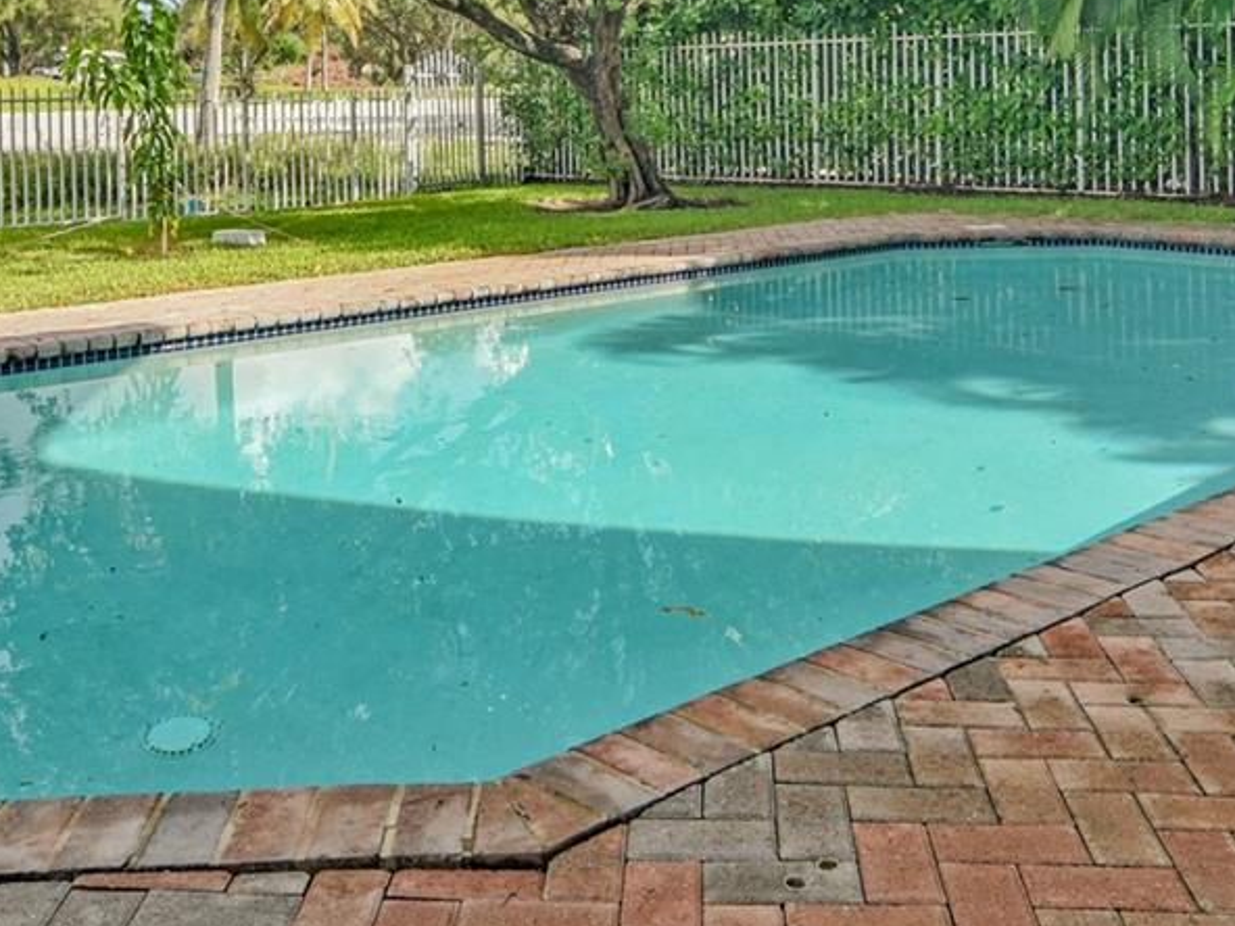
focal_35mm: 39
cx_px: 588
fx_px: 1391
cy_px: 44
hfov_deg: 47.8
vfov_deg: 34.2
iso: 250
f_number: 6.3
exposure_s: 1/250
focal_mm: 10
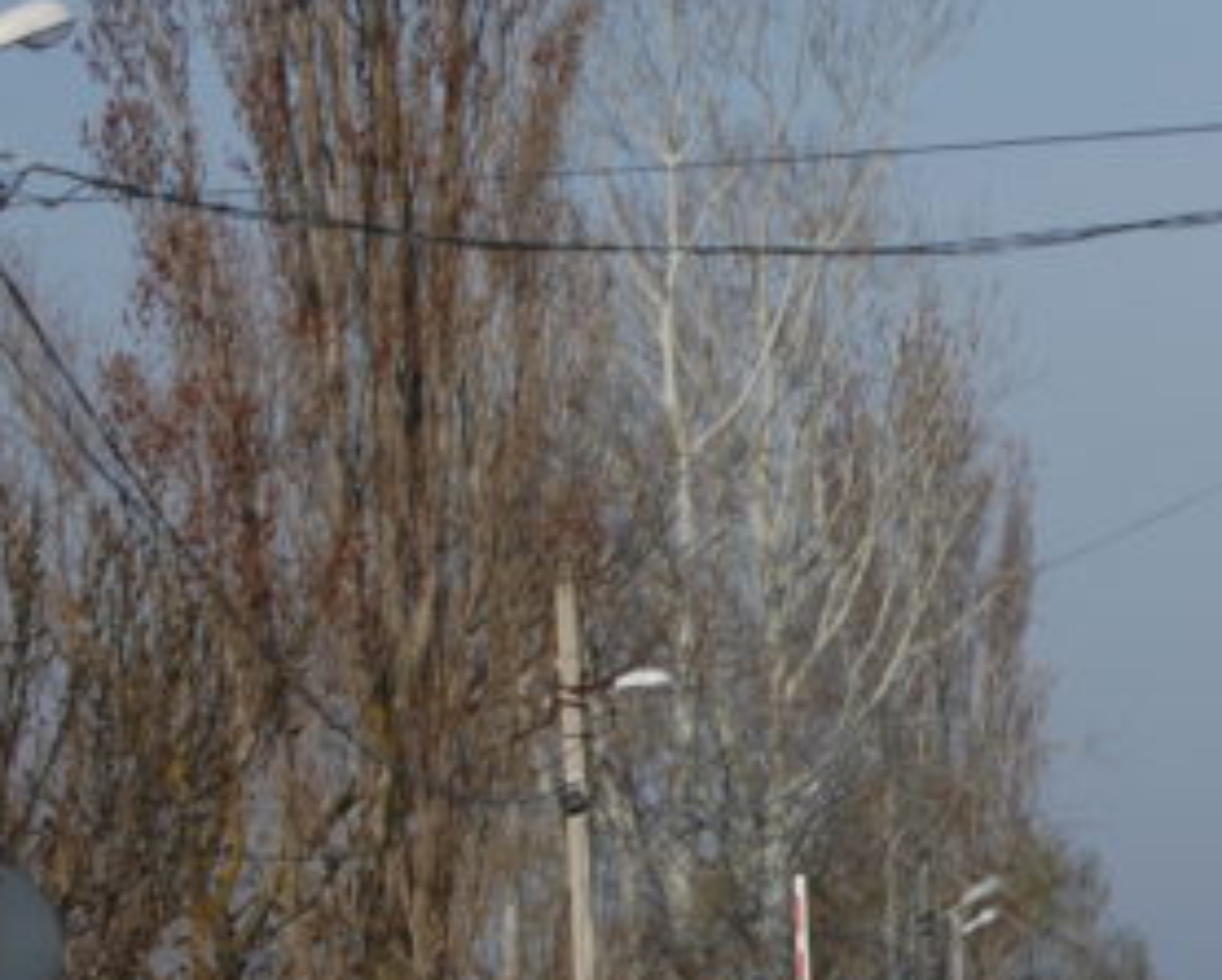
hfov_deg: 9.8
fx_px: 7024
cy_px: 868
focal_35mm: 194
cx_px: 1473
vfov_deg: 8.0
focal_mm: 50
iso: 200
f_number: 9
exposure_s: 1/320
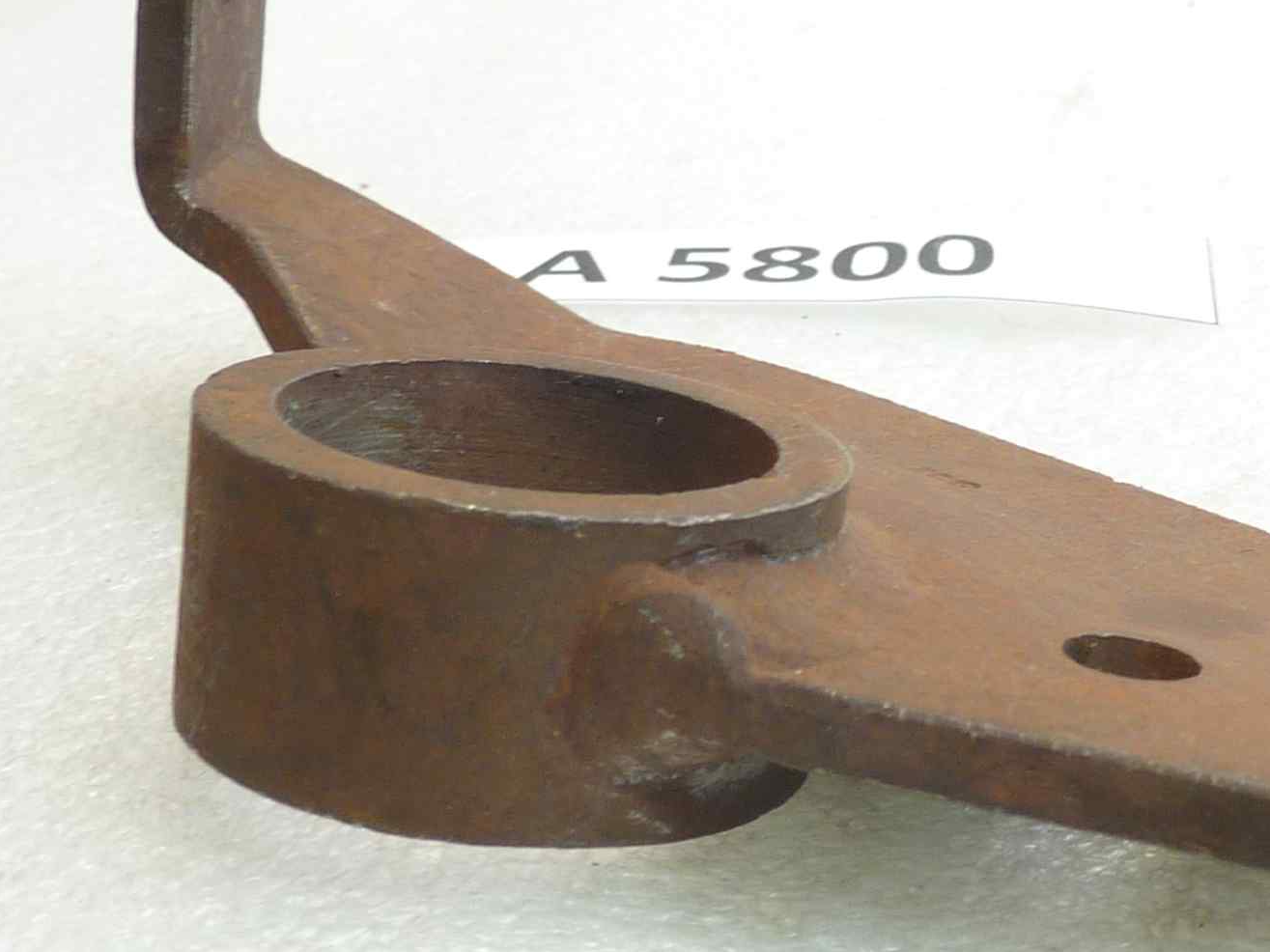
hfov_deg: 26.1
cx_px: 878
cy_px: 584
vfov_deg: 19.9
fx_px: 2715
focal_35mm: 74
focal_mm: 4.4
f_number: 3.3
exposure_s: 1/13
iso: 80
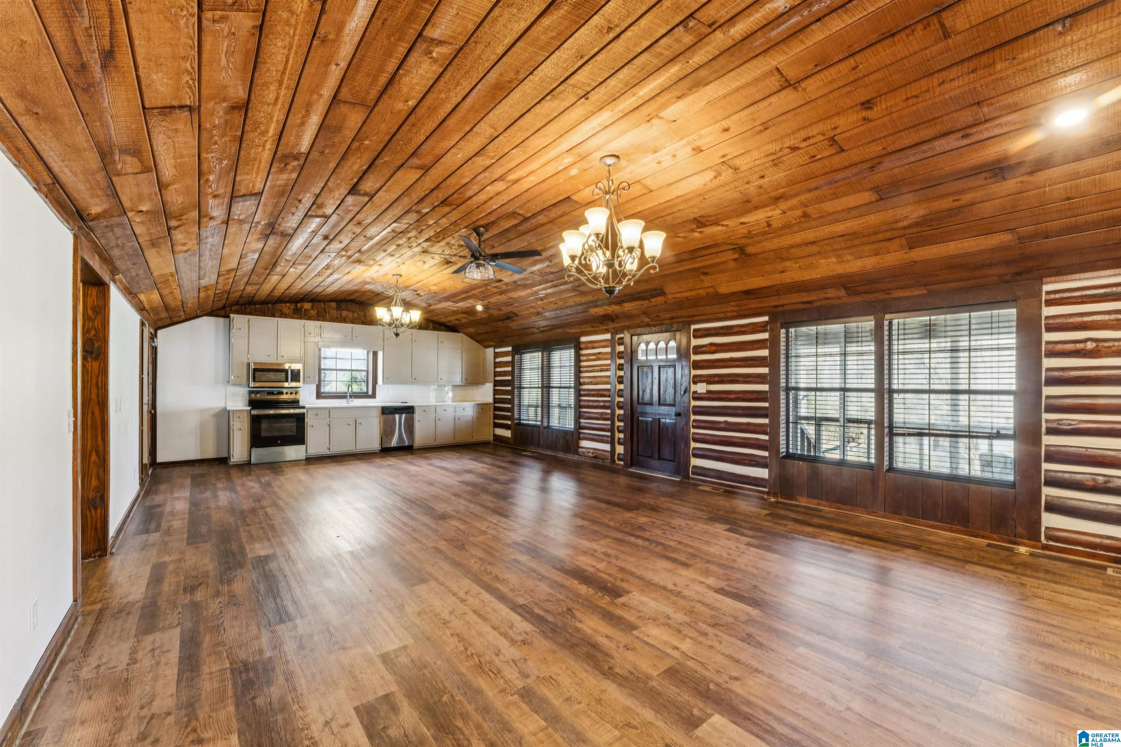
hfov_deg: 104.3
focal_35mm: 14
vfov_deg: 81.2
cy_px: 374
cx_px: 560
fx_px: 436
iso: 400
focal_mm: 14
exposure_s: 1/3.33
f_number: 13
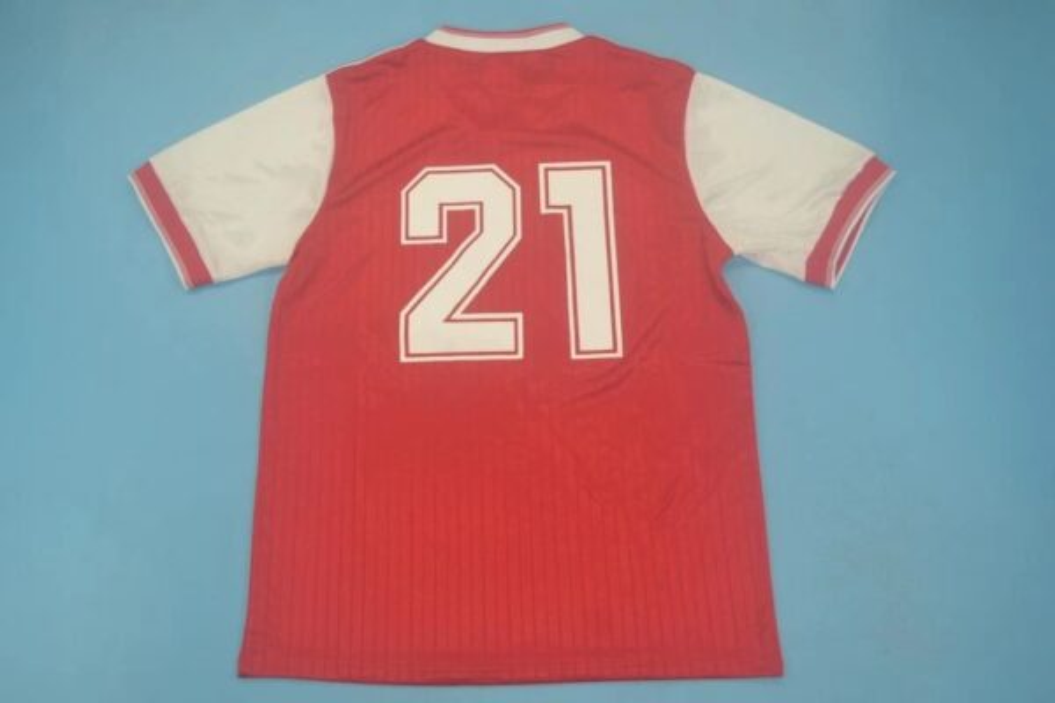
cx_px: 528
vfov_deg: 36.9
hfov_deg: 53.1
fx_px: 1055
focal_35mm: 36
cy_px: 352
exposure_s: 1/100
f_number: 4
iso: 200
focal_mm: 24
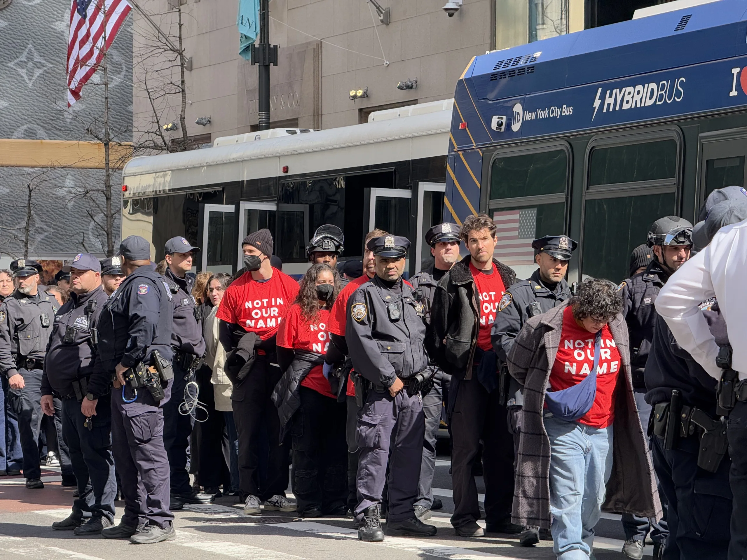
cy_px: 280
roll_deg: -0.4
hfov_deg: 16.4
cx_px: 374
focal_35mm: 120
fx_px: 2590
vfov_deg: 12.3
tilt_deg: -0.5
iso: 64
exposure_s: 1/377
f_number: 2.8
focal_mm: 15.66
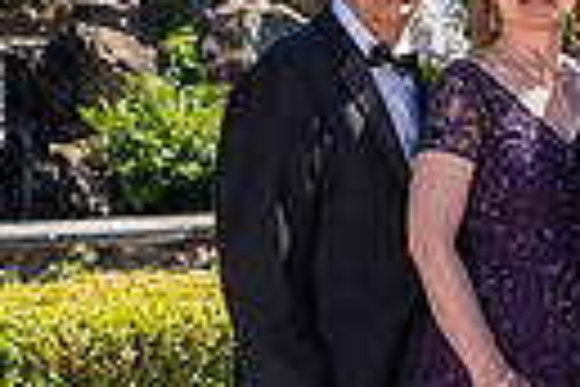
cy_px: 122
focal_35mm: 117
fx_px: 1885
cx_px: 845
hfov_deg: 16.1
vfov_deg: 11.7
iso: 100
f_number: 3.2
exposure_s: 1/2500
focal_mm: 26
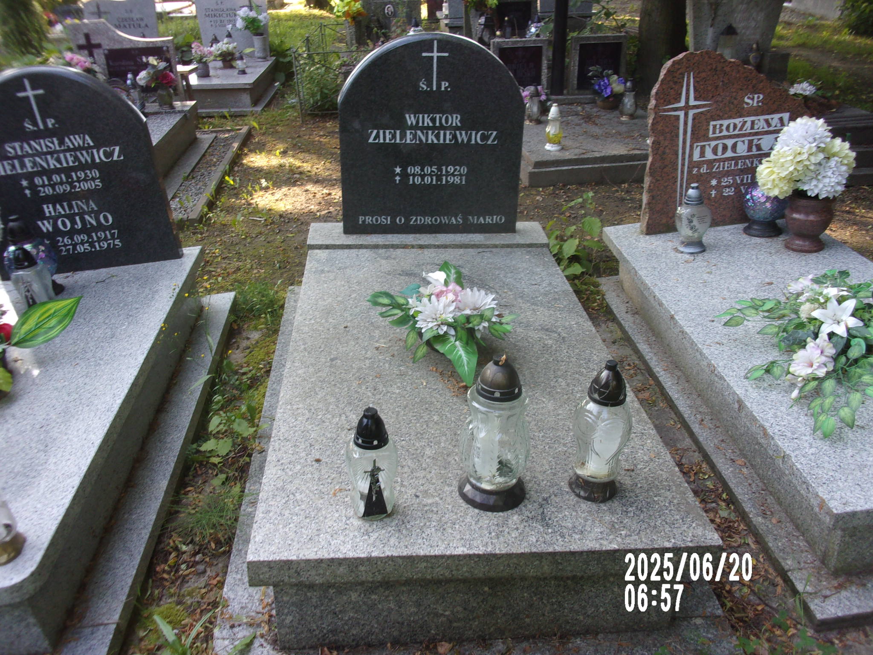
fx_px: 706
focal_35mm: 28
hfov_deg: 63.4
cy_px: 328
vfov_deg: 49.7
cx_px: 436
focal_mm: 5.1
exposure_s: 1/50
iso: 80
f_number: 3.9
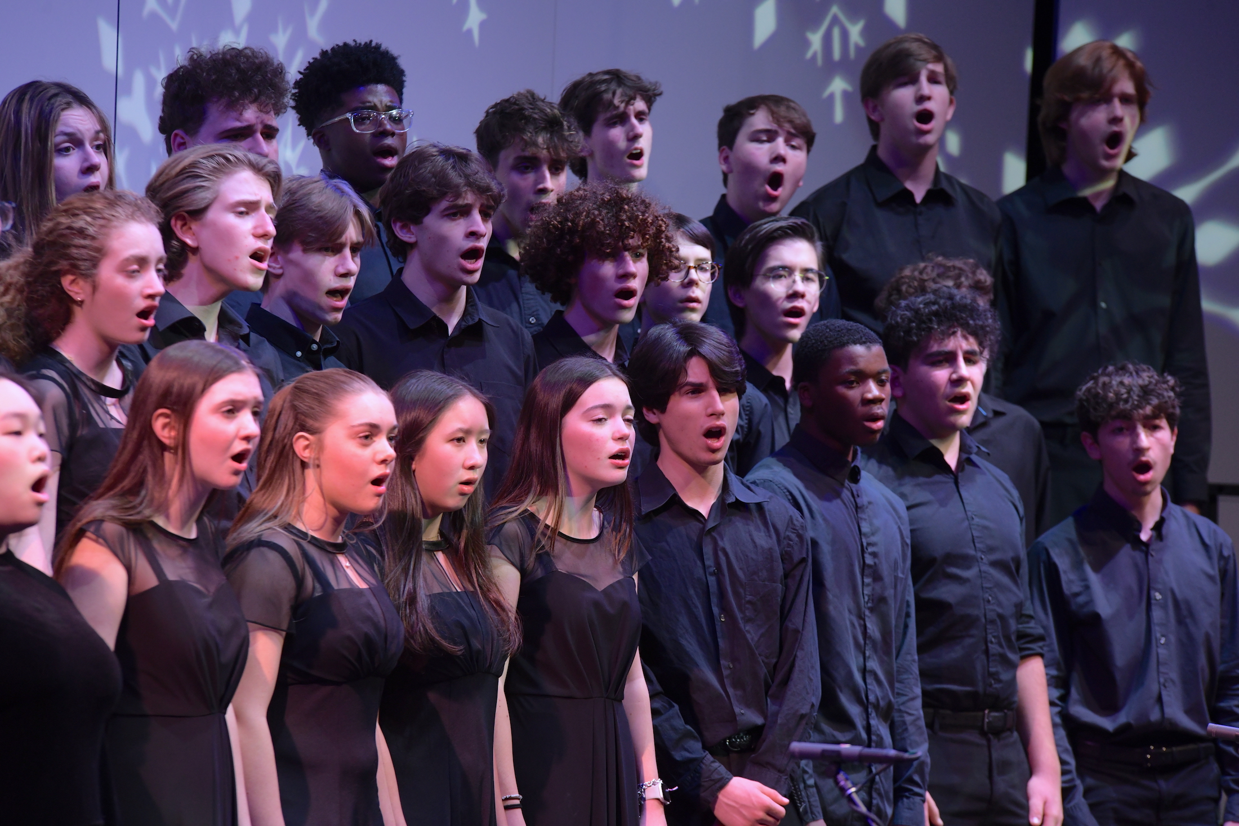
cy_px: 413
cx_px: 620
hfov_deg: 10.3
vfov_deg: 6.9
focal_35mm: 200
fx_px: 6883
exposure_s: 1/125
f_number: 7.1
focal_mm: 200
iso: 2000
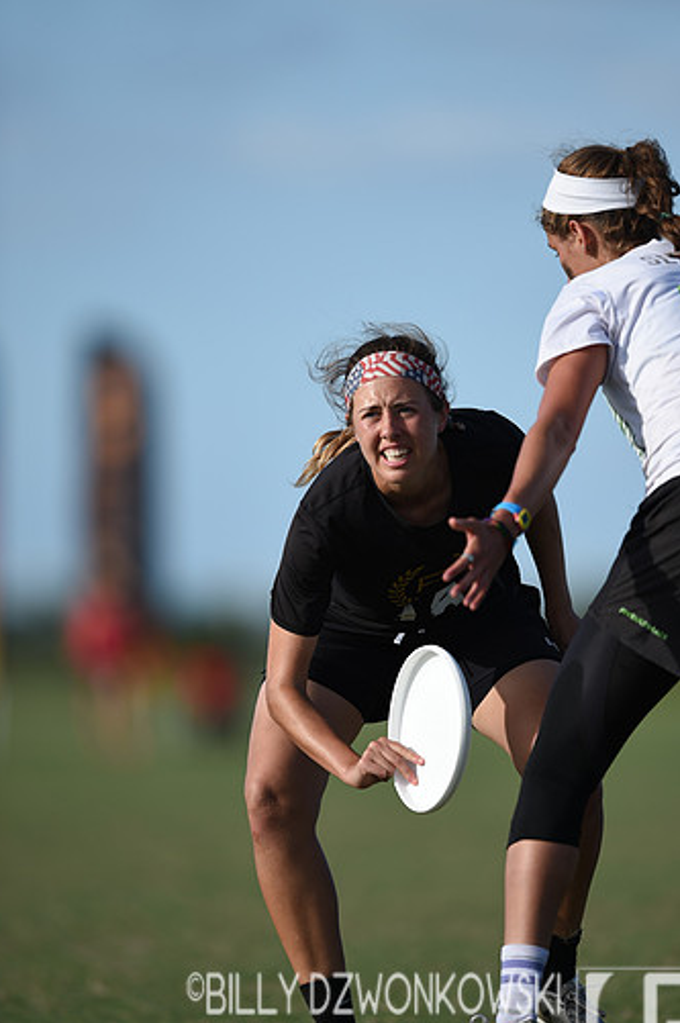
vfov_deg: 4.5
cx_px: 380
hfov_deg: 3.0
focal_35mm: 463
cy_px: 508
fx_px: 13145
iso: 100
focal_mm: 400
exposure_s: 1/2000
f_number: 2.8
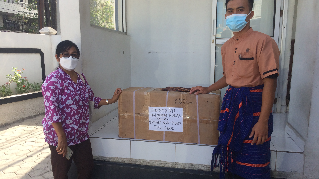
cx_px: 160
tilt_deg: -11.3
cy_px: 101
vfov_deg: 36.6
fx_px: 271
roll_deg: -0.4
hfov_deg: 61.0
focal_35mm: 32
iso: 32
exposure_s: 1/507
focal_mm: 4.15
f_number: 2.2
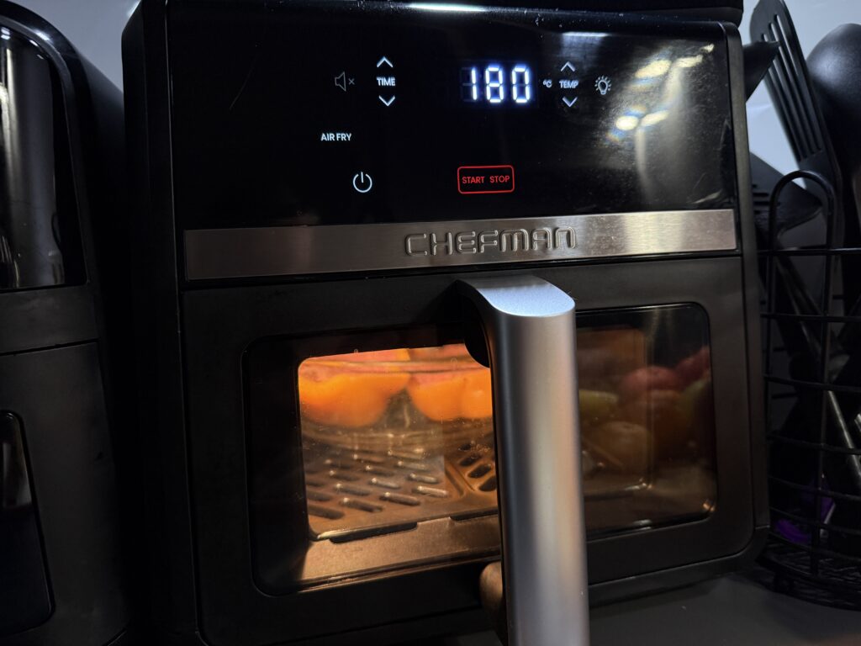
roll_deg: +3.7
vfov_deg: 56.8
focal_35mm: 24
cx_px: 430
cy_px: 323
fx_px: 597
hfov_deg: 71.6
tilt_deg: -8.0
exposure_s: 1/50
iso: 320
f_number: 1.78
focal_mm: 6.76
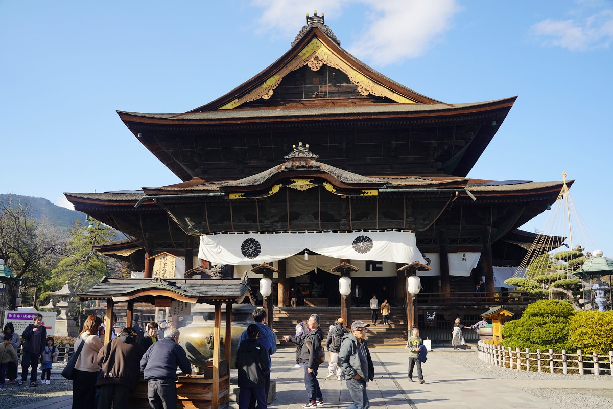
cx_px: 306
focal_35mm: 31
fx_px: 528
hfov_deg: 60.3
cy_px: 204
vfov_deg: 42.3
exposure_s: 1/100
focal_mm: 31
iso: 100
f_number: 7.1
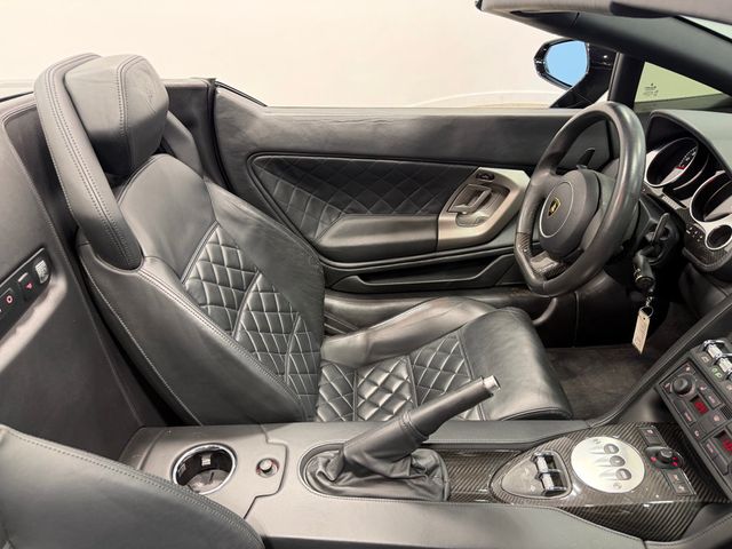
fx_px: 508
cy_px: 274
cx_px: 366
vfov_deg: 56.8
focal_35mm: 24
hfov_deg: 71.6
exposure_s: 1/60
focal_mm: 6.76
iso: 160
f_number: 1.78
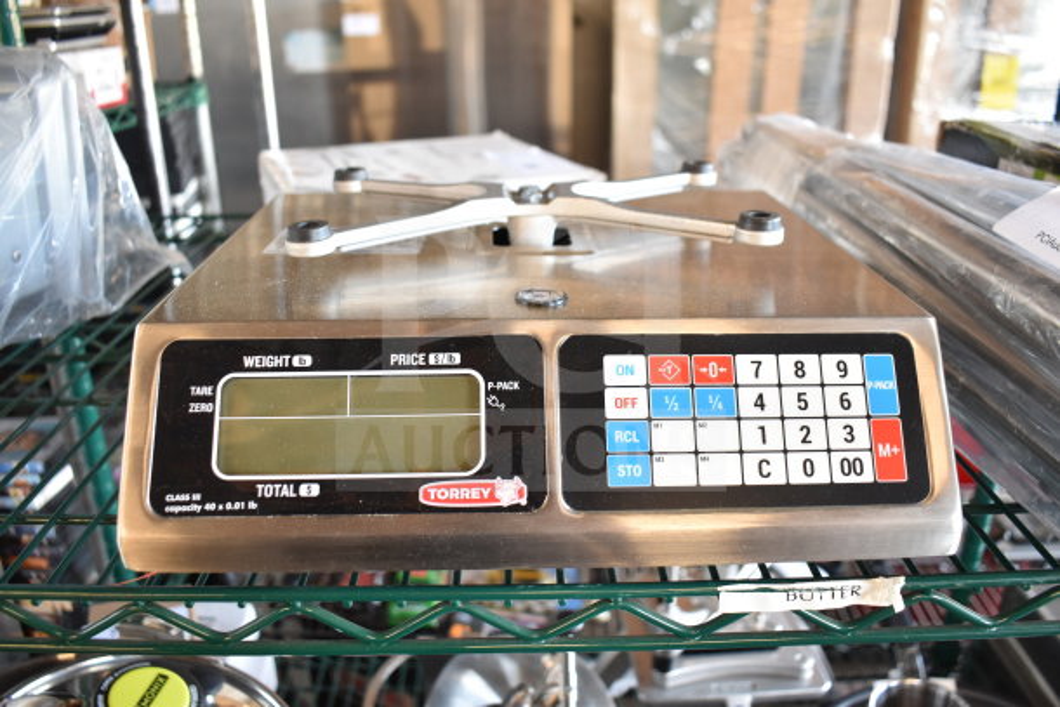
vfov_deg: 43.6
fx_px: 883
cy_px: 354
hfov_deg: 61.9
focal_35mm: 30
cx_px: 530
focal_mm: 20
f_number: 3.5
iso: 800
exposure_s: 1/30
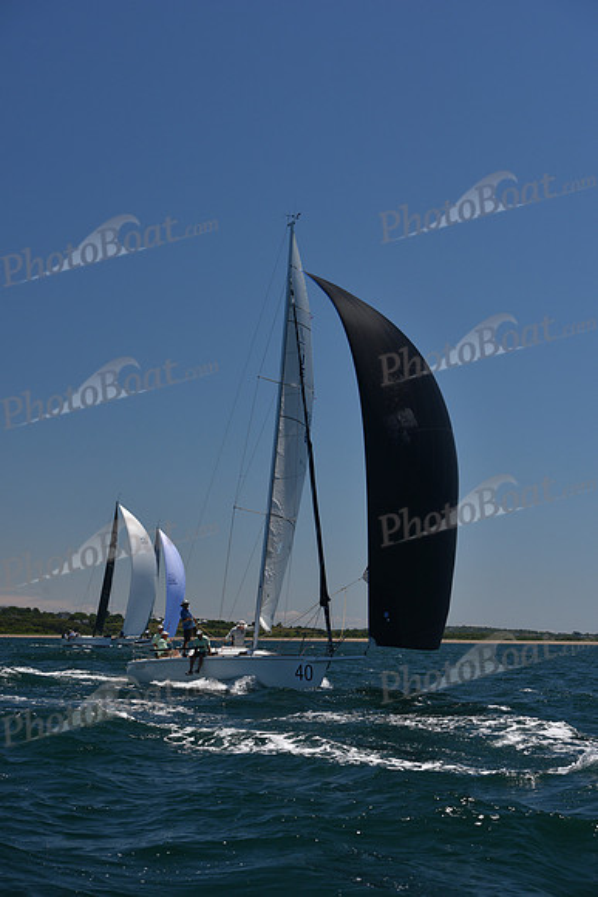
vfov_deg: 26.0
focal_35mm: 78
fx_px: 1942
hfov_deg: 17.5
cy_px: 448
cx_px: 299
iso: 250
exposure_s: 1/800
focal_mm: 78
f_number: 8
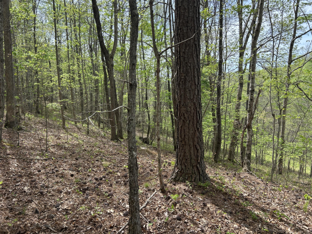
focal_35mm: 26
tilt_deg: -6.3
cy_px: 117
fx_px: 234
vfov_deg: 53.0
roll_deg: +2.4
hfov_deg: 67.3
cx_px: 156
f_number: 1.5
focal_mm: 5.7
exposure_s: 1/1068
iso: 50
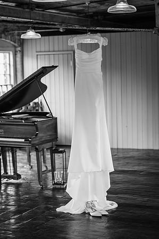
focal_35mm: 85
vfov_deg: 23.9
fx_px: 564
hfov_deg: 16.0
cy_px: 120
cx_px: 80
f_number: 2.5
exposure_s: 1/200
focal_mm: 85
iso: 320
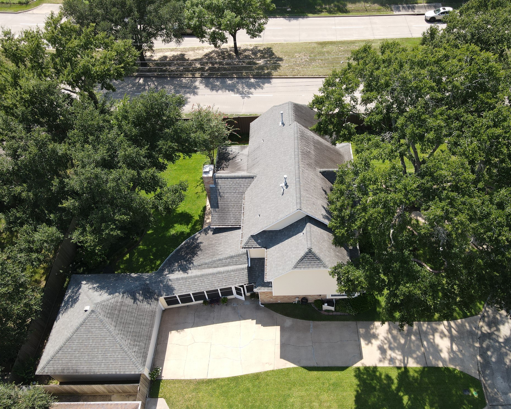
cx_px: 277
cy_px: 203
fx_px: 393
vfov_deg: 54.9
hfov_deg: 65.9
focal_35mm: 26
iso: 100
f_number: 2.8
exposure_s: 1/320
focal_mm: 4.5
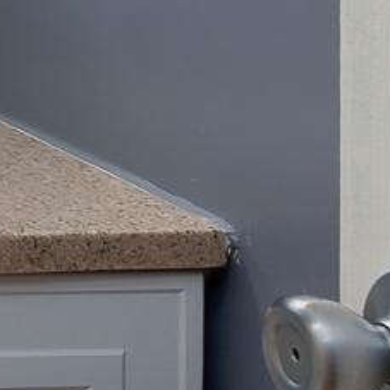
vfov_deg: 10.6
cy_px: -368
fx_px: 1950
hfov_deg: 8.9
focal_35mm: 153
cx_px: -840
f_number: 11
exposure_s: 1/160
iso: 320
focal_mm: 20
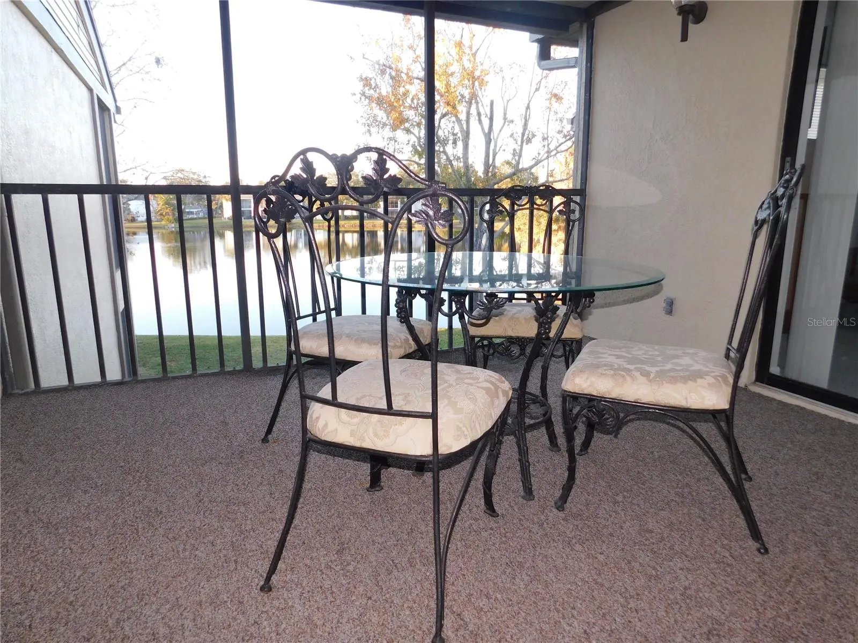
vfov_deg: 58.9
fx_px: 570
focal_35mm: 23
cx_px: 429
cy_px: 322
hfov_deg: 73.9
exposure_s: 1/40
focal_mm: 4
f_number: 3
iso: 125
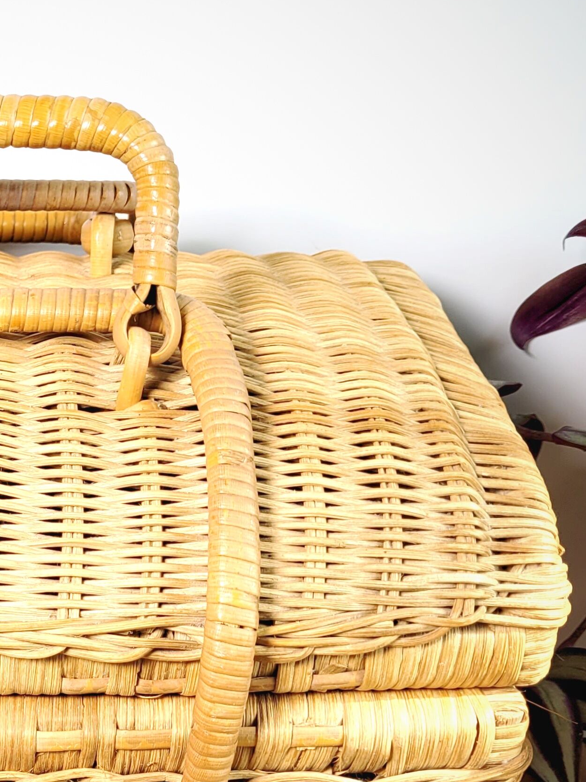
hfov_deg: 22.4
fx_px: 1399
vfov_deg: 30.9
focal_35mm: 62
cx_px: -46
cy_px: 542
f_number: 1.8
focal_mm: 5.4
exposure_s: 1/377
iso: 40
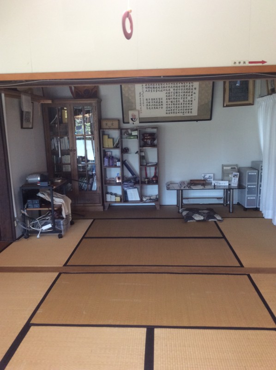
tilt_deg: -10.0
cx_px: 138
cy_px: 185
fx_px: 341
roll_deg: +1.7
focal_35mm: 32
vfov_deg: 56.9
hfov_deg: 44.1
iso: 80
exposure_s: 1/24
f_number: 2.4
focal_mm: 3.3
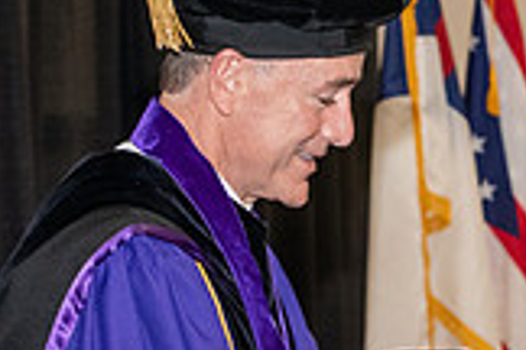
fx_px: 3652
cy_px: 345
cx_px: 578
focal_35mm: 250
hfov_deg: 8.2
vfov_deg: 5.5
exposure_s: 1/200
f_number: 5.6
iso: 2500
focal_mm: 70
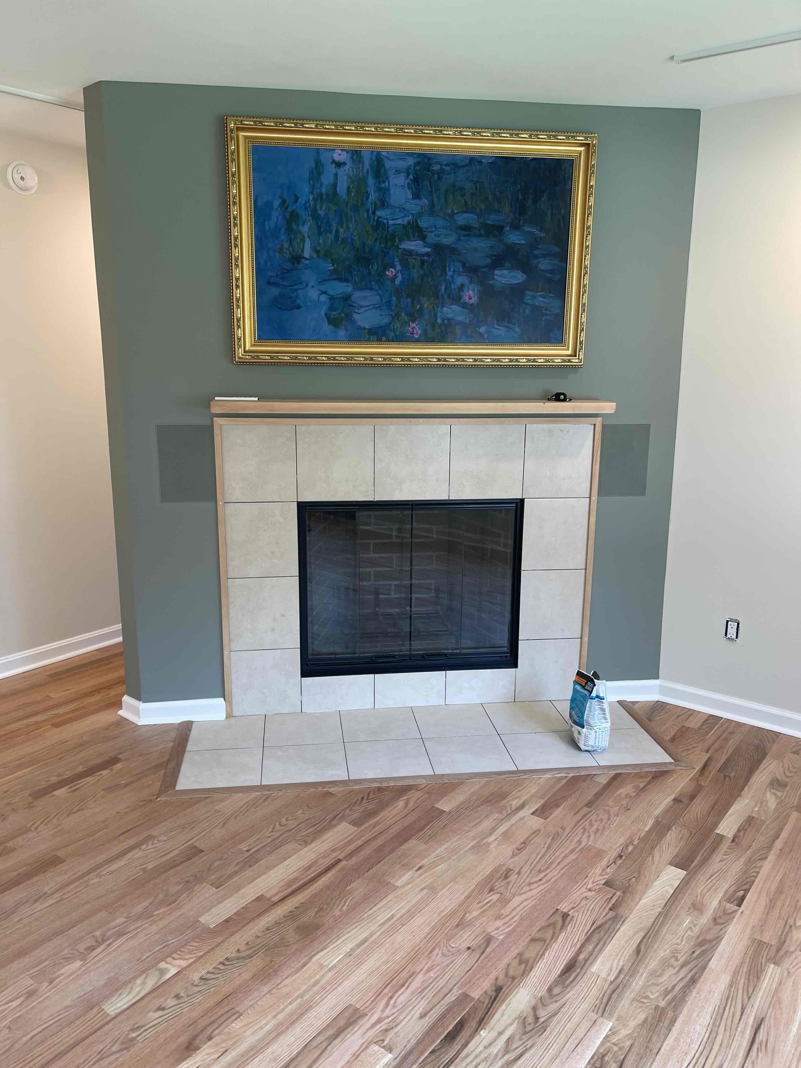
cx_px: 400
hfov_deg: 54.9
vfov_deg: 69.4
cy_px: 534
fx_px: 771
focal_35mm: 25
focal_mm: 5.1
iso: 64
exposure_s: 1/60
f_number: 1.6
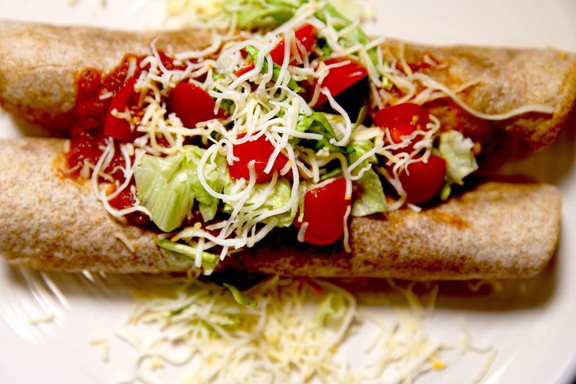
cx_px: 264
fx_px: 1280
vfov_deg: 17.1
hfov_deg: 25.4
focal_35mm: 80
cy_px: 169
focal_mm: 70
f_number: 4
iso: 800
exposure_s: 1/160
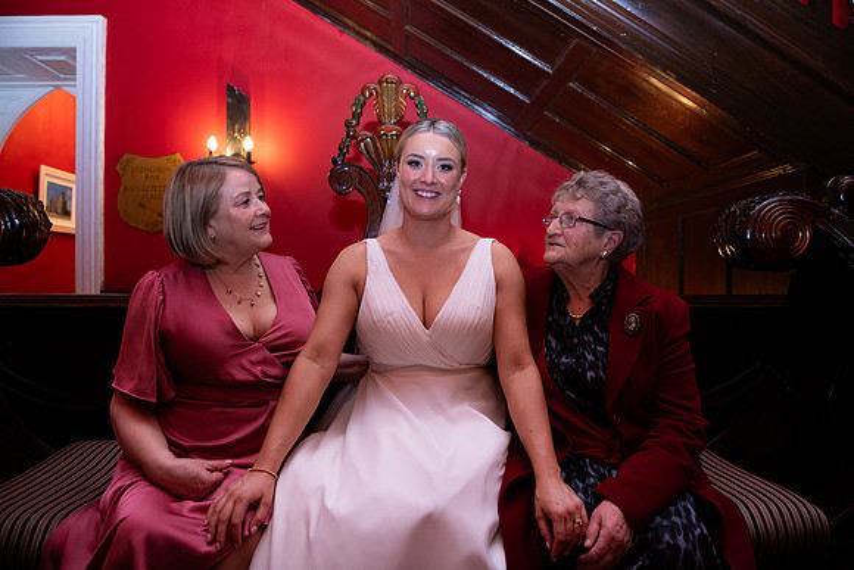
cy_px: 285
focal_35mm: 24
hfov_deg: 73.7
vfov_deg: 53.2
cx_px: 427
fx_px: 569
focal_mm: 24
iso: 800
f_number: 3.5
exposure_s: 1/160
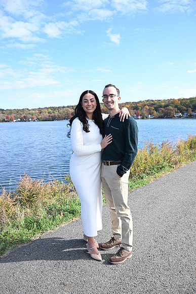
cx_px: 98
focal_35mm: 32
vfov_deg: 59.5
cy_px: 147
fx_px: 257
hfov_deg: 41.7
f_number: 8
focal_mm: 31.5
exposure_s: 1/100
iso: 100
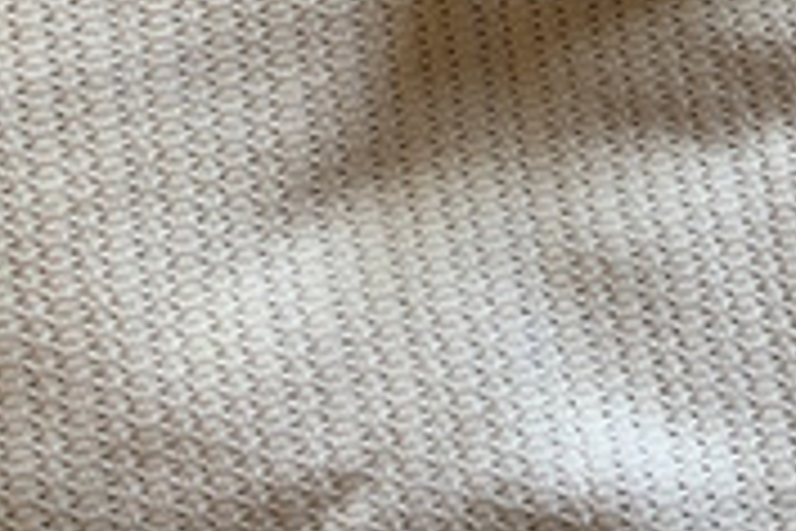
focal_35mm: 85
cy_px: -274
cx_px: 708
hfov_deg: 23.3
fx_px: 1879
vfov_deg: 14.9
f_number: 1.8
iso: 80
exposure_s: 1/50
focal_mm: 3
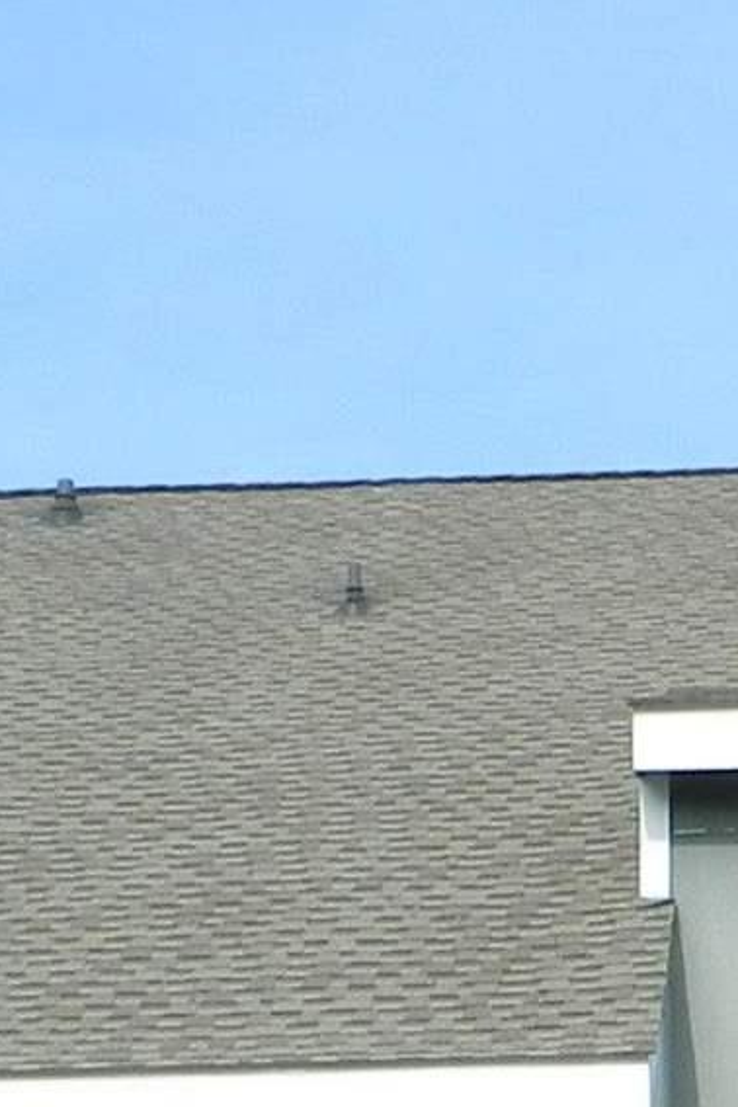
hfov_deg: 9.7
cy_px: 1484
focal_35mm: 141
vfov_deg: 13.9
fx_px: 4335
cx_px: 523
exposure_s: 1/1000
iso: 110
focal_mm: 4.5
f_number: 3.1
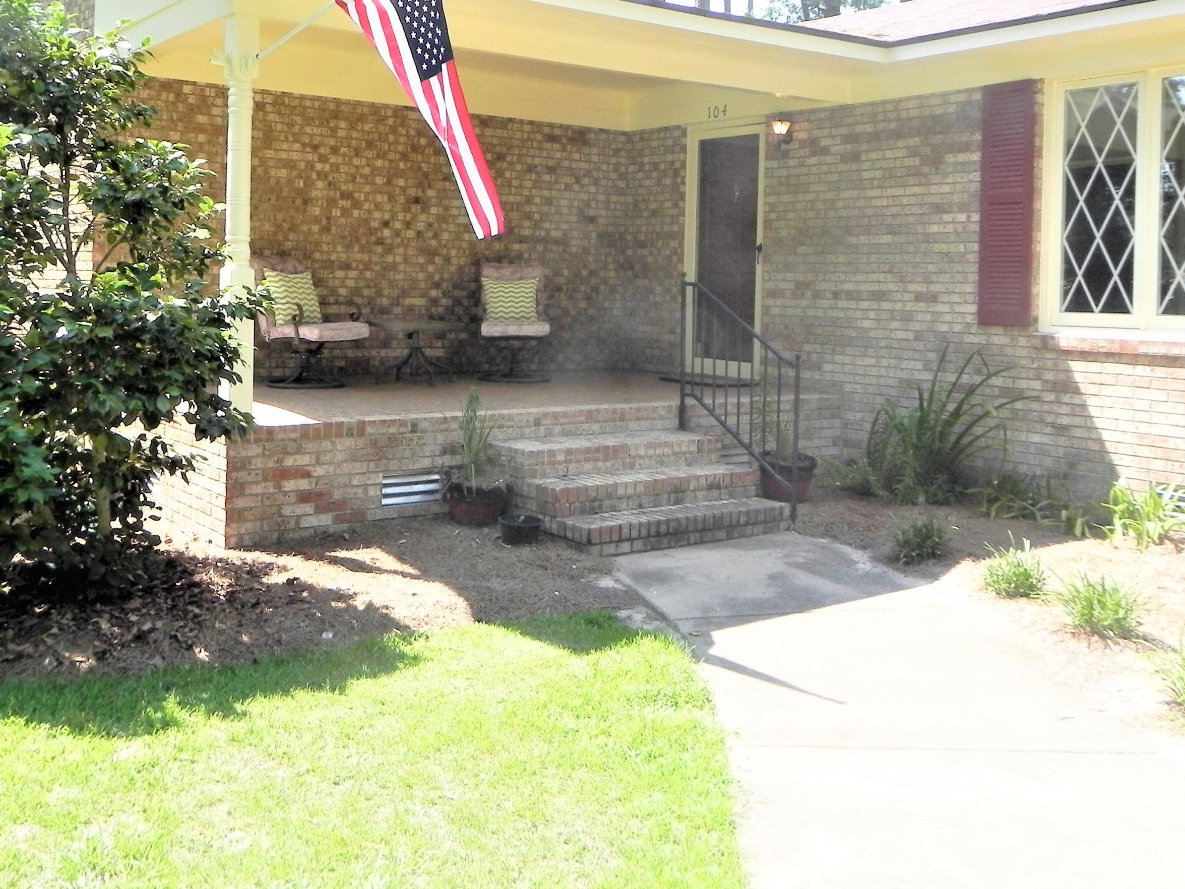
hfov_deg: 50.1
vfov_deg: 38.5
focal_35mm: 37
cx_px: 583
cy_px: 338
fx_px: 1267
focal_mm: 5.2
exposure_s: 1/194
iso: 160
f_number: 5
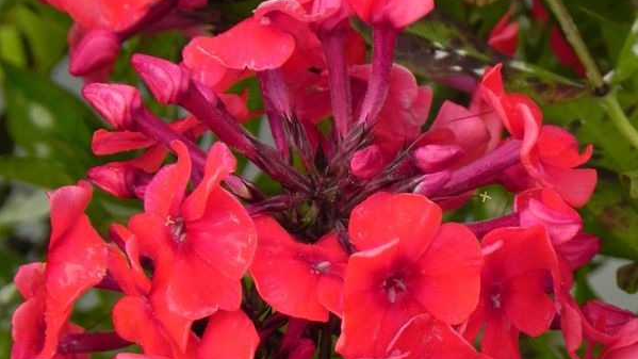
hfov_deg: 3.9
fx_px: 9288
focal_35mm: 549
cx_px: 319
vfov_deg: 2.2
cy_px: 294
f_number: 5
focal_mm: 67.2
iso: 160
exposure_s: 1/400
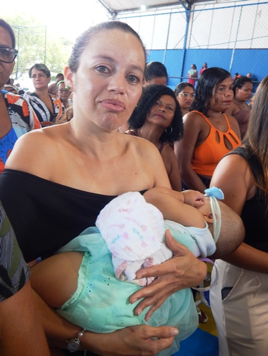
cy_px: 178
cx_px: 134
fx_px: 351
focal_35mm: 34
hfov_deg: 41.8
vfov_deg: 53.9
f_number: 3.3
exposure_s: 1/50
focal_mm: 6.1
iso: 125
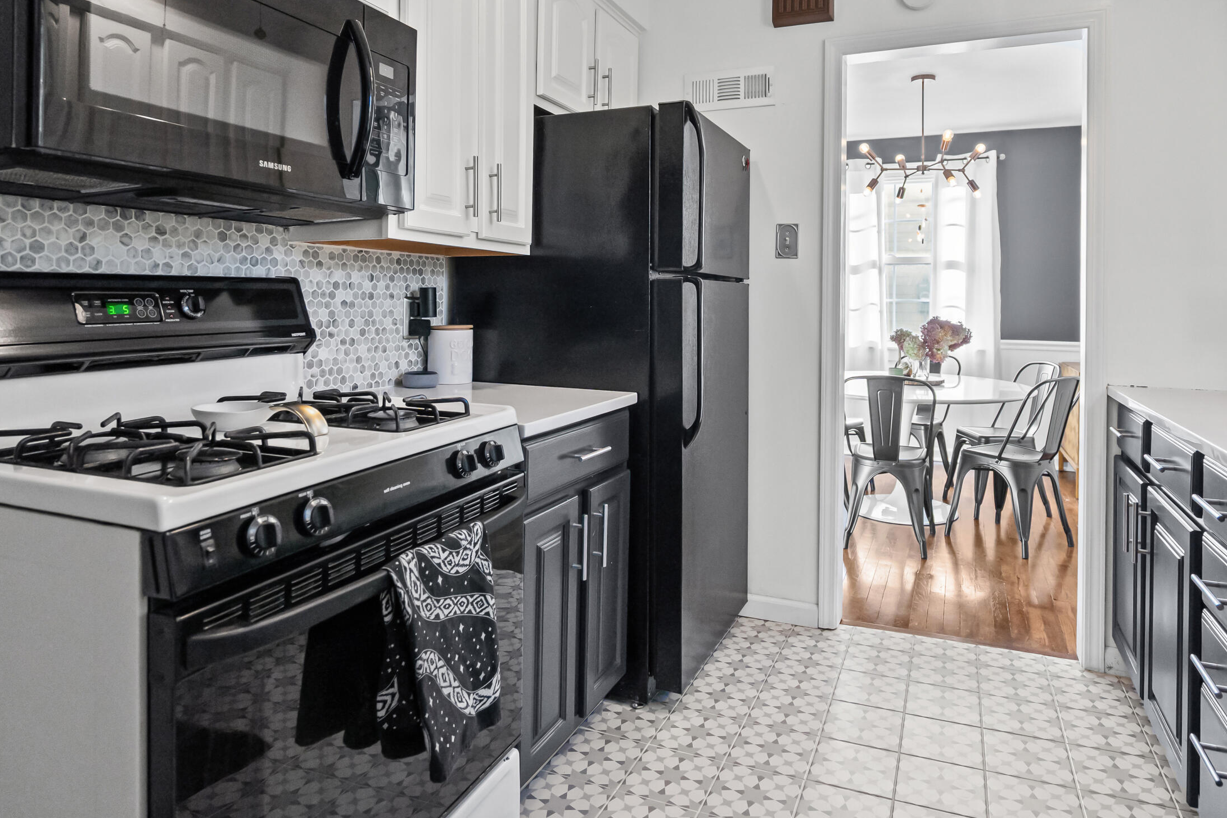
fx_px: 750
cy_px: 305
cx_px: 676
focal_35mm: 22
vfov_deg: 56.5
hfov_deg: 78.3
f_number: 4
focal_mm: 16
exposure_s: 1/250
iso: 1000
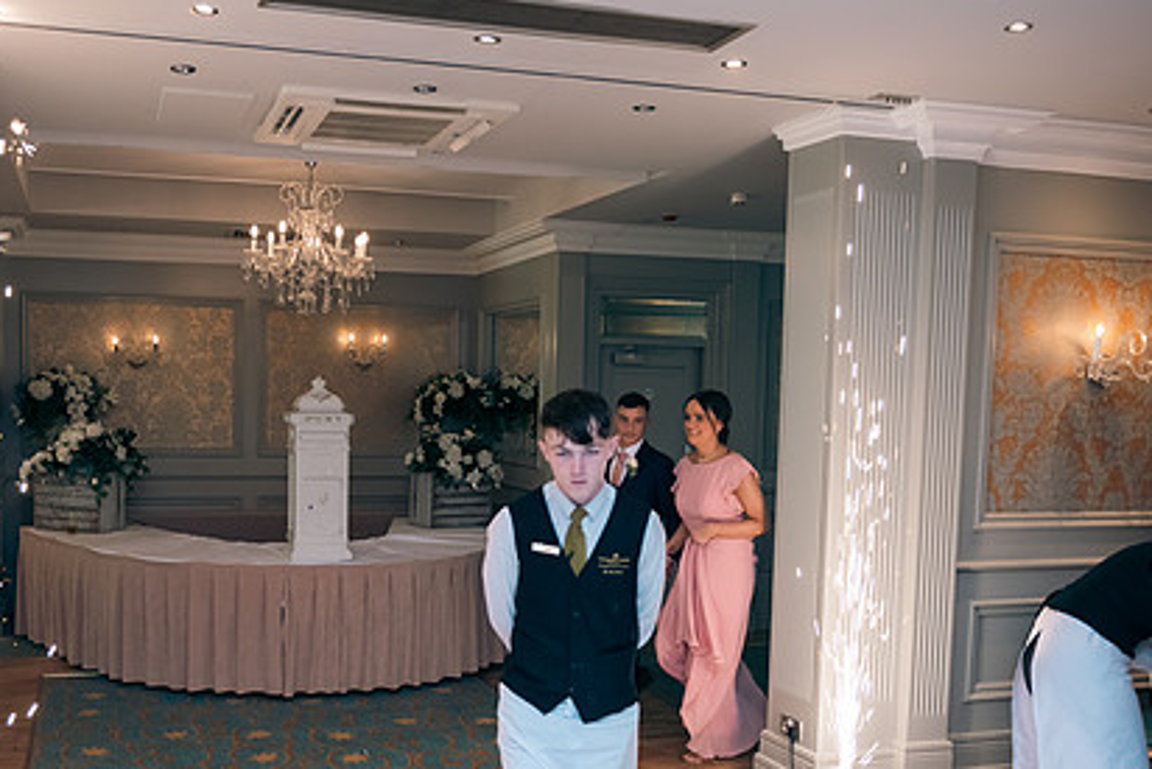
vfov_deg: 34.8
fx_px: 1216
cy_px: 505
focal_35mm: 38
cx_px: 442
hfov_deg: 50.2
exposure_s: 1/160
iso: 640
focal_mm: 27
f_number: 3.5
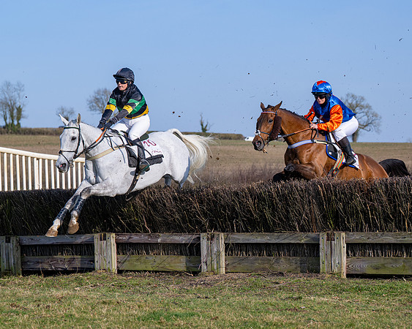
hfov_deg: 15.7
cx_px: 158
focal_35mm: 123
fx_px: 1496
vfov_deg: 12.6
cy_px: 198
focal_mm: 81
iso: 160
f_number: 4
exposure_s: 1/2500
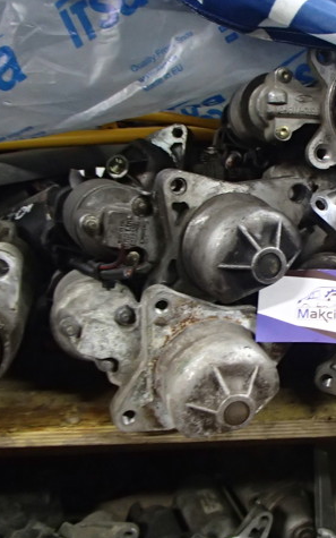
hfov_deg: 31.1
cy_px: 270
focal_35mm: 40
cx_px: 276
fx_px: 586
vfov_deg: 49.3
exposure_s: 1/13
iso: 800
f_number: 3.9
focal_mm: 5
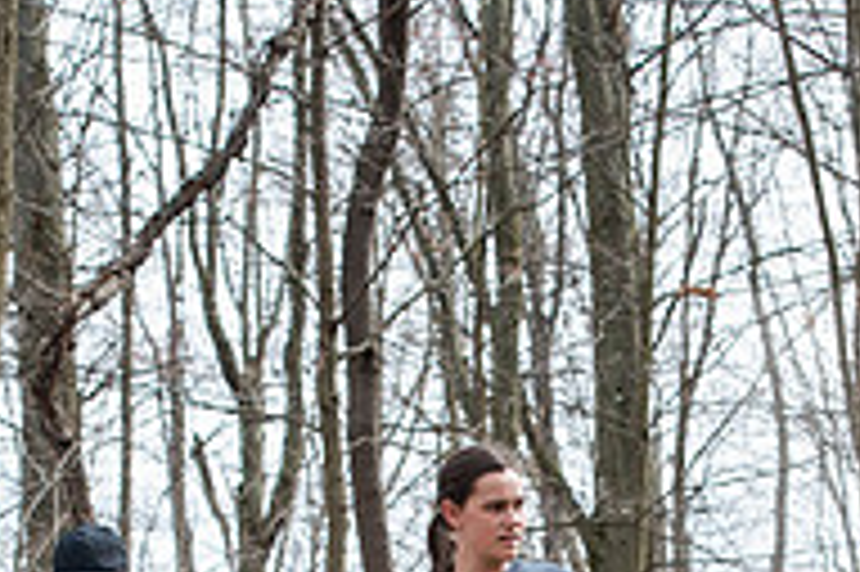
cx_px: 603
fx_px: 5442
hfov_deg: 9.0
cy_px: 835
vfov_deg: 6.0
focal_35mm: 228
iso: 250
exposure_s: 1/250
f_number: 7.1
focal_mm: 75
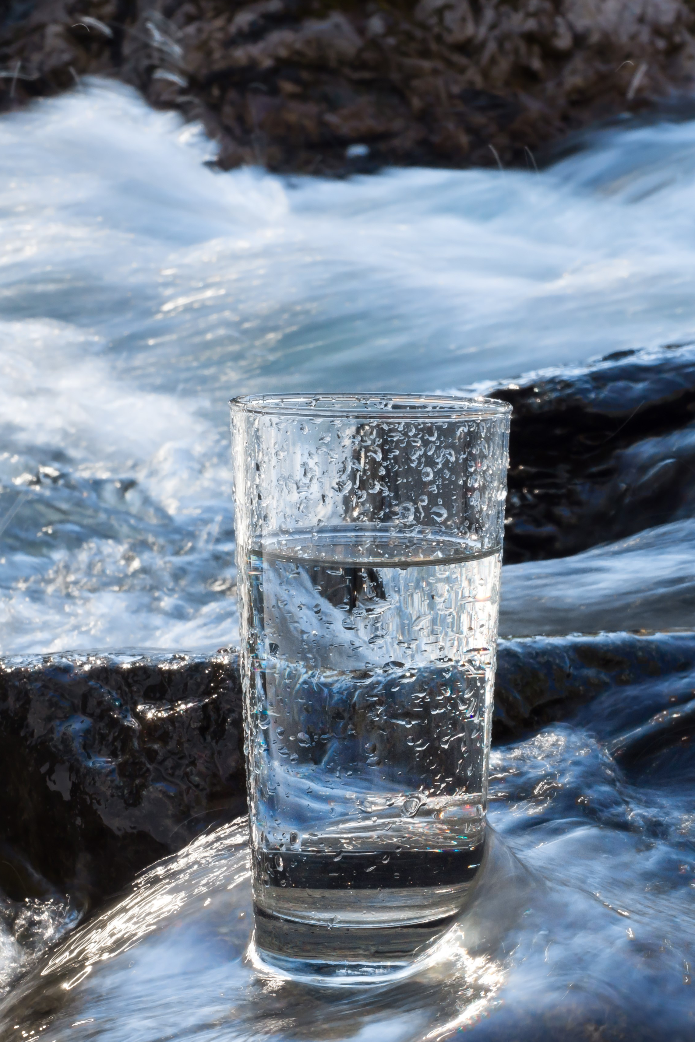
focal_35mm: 112
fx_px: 3243
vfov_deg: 18.3
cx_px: 659
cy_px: 519
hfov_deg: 12.1
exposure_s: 1/20
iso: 200
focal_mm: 40
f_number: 16
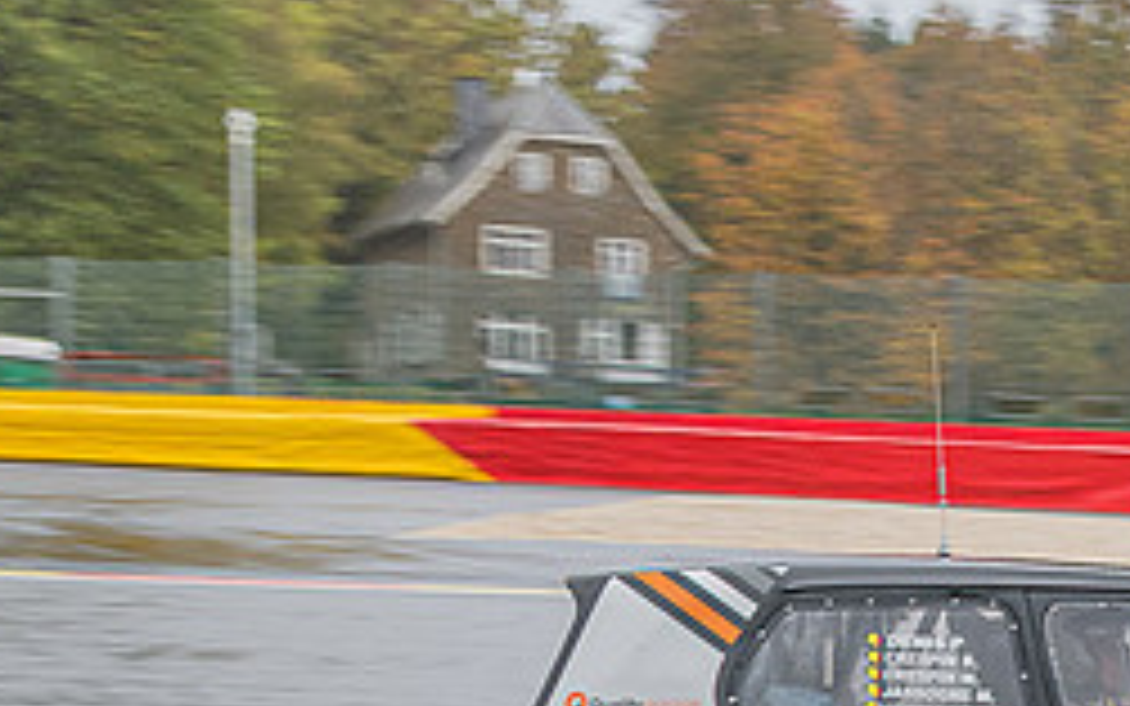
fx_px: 3850
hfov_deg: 16.0
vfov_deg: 10.2
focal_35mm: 125
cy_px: 1005
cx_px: 1382
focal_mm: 28
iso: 250
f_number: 5
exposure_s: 1/200
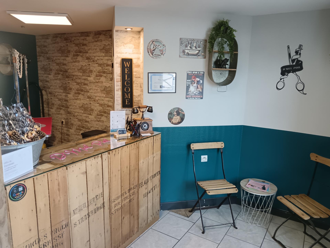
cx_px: 165
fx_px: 257
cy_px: 124
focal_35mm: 27
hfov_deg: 65.3
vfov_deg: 51.4
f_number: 1.9
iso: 561
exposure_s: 1/50
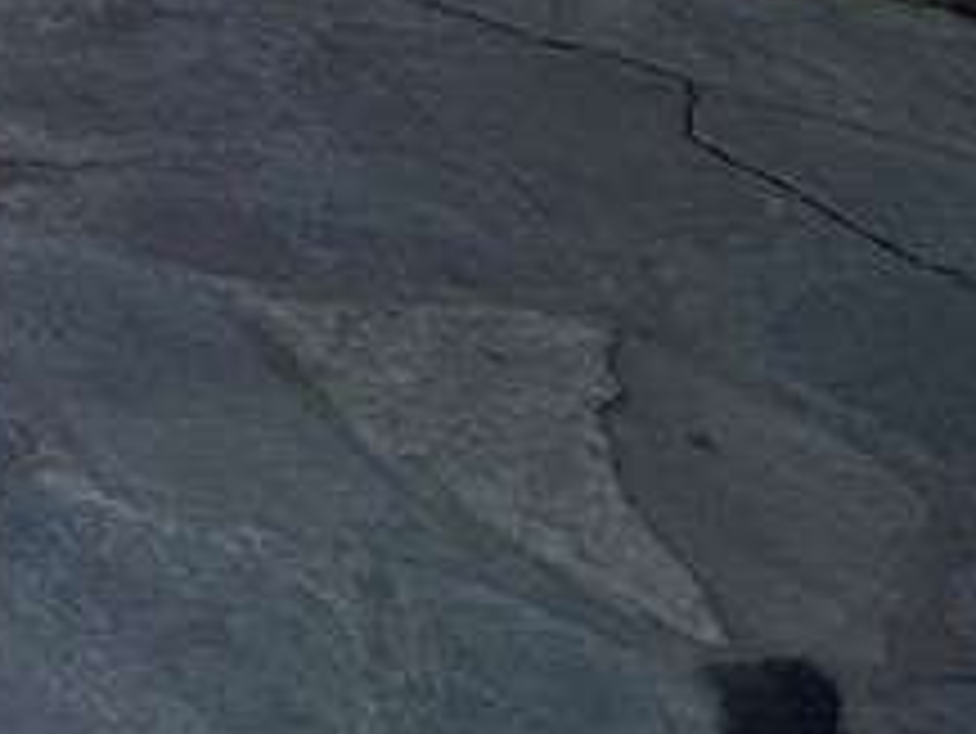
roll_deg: -2.2
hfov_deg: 16.5
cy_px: -914
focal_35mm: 66
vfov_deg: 15.4
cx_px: -1214
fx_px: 1862
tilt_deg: -3.5
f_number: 2.2
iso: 64
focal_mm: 2.22
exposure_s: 1/853
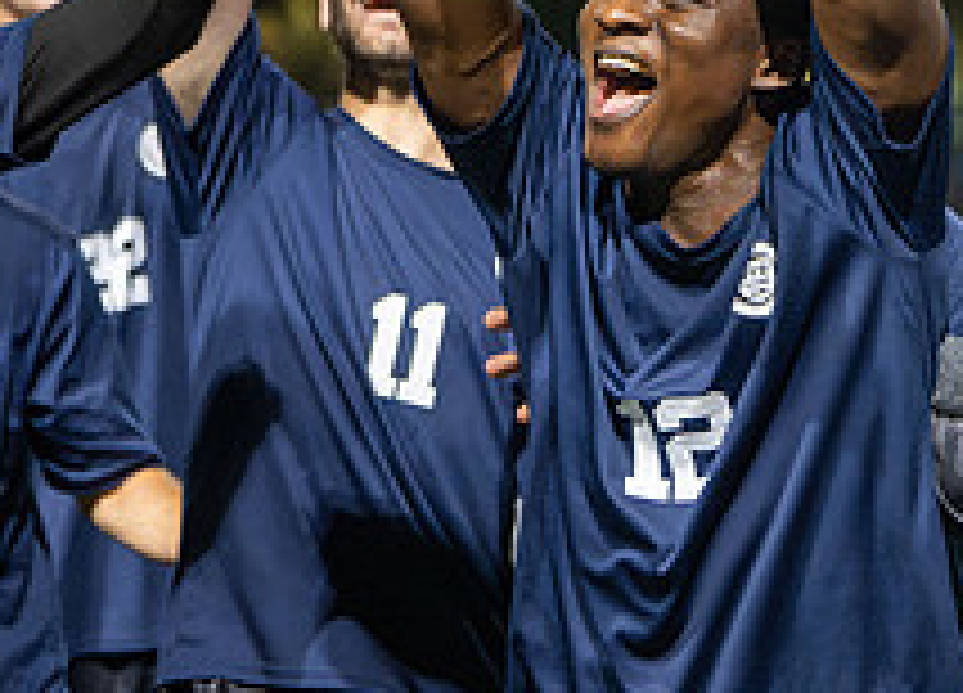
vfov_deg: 7.2
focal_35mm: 200
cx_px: 669
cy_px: 266
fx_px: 5484
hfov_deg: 10.0
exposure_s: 1/320
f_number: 2.8
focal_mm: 70
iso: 3200
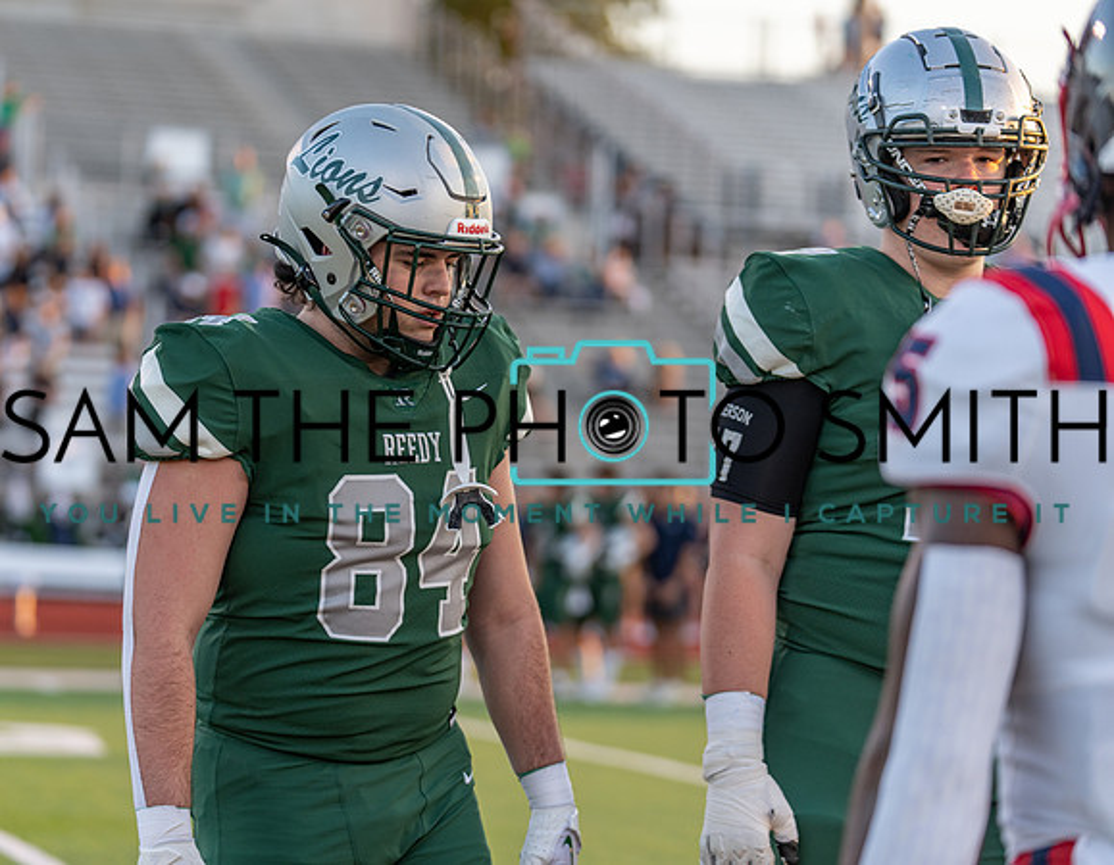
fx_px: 3743
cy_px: 416
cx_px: 440
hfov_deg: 16.9
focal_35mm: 115
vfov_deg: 13.2
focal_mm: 100
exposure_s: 1/400
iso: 160
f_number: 2.8
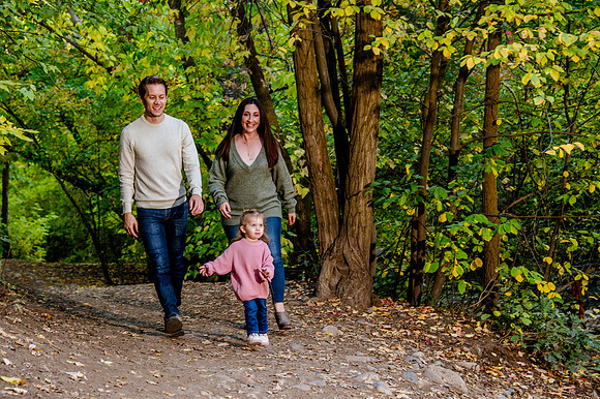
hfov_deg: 29.3
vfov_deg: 19.8
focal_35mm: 69
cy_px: 236
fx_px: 1145
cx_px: 254
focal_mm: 58
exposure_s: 1/80
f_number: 5
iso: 640
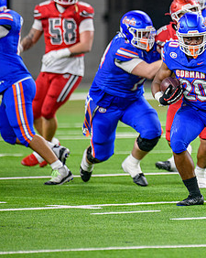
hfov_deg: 2.7
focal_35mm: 580
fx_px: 4427
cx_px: 237
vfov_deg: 3.3
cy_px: 85
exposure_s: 1/400
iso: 1000
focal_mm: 300
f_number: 2.8
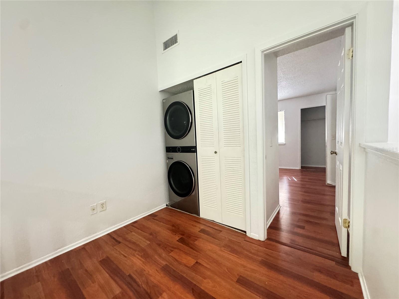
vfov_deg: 85.7
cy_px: 150
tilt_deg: -3.7
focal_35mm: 14
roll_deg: +4.1
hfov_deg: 102.1
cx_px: 200
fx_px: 161
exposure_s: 1/40
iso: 1000
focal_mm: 2.22
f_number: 2.2
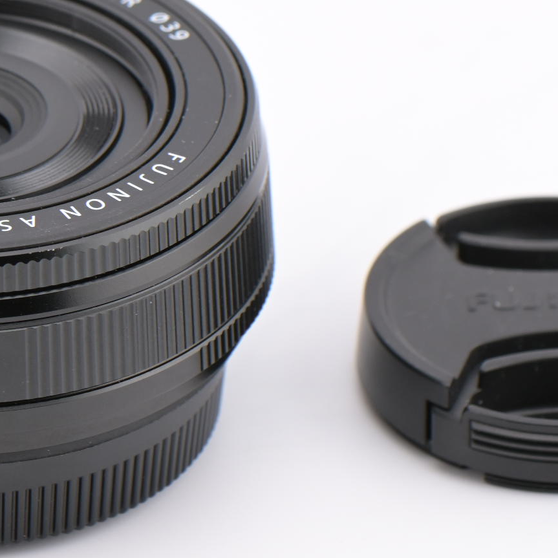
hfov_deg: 5.0
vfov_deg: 5.0
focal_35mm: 349
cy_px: 145
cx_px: 191
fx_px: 6372
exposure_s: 1/60
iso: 250
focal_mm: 85
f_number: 9
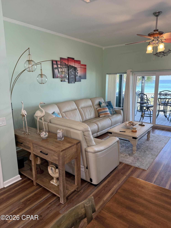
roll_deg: +0.9
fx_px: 158
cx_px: 86
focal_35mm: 24
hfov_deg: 56.8
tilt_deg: -11.8
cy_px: 114
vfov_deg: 71.6
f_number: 1.78
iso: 200
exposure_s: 1/120
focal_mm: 6.76
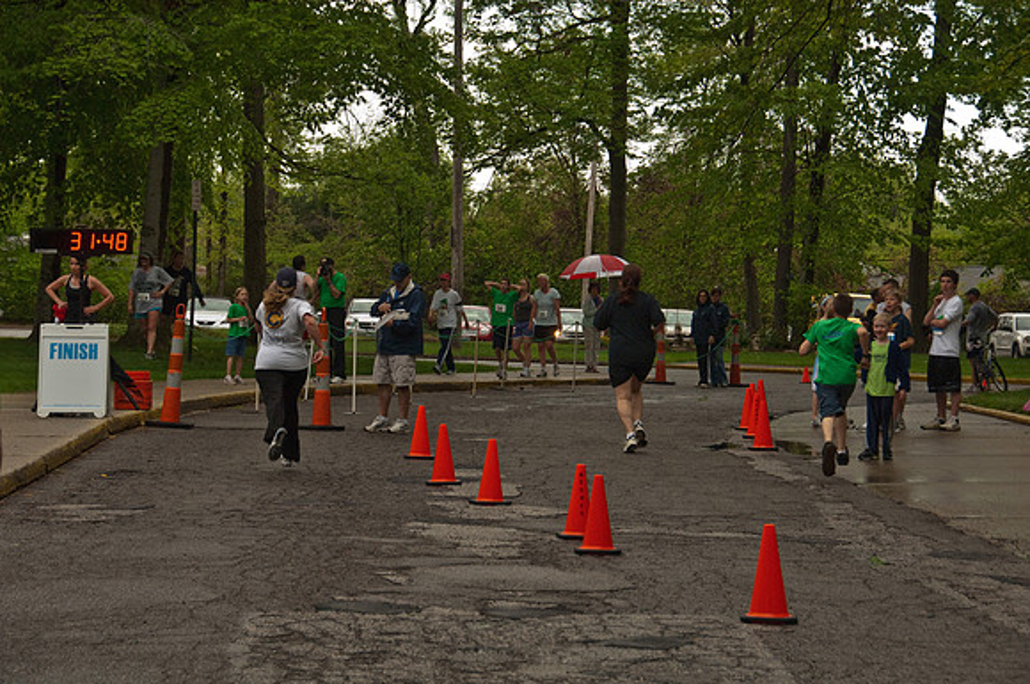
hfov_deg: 18.2
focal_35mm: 112
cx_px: 515
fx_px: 3214
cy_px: 342
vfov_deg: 12.1
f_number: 6.3
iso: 800
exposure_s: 1/250
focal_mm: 75
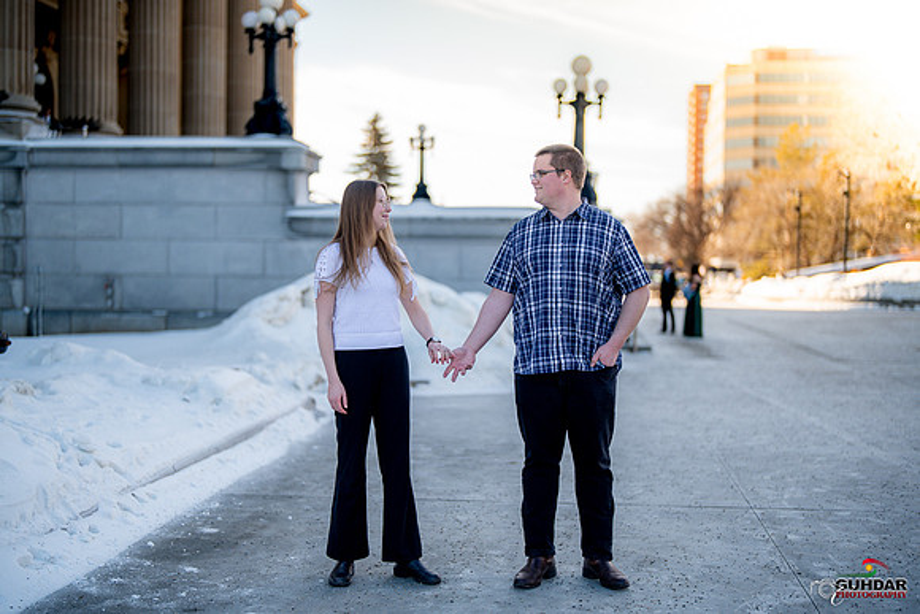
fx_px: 1278
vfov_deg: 27.0
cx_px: 460
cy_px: 307
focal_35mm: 50
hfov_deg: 39.6
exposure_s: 1/3200
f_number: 1.3
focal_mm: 50
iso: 125
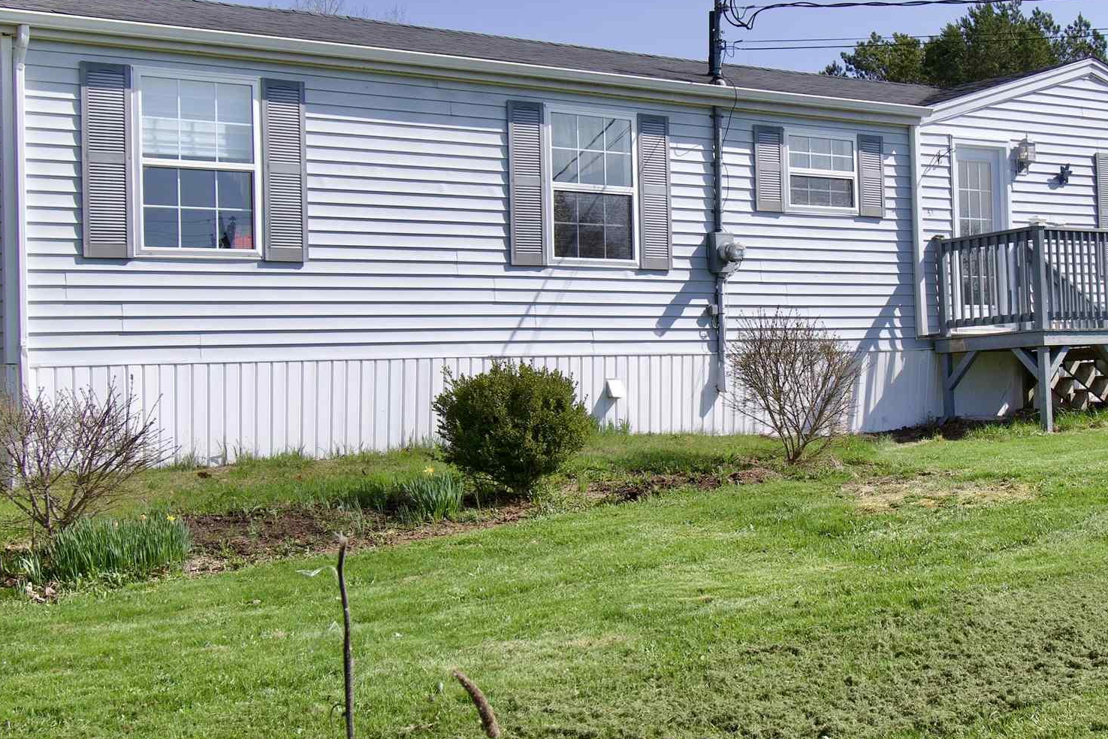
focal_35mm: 50
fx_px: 1539
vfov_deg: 27.0
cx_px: 711
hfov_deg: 39.3
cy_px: 328
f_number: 10
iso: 100
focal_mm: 16
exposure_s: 1/400
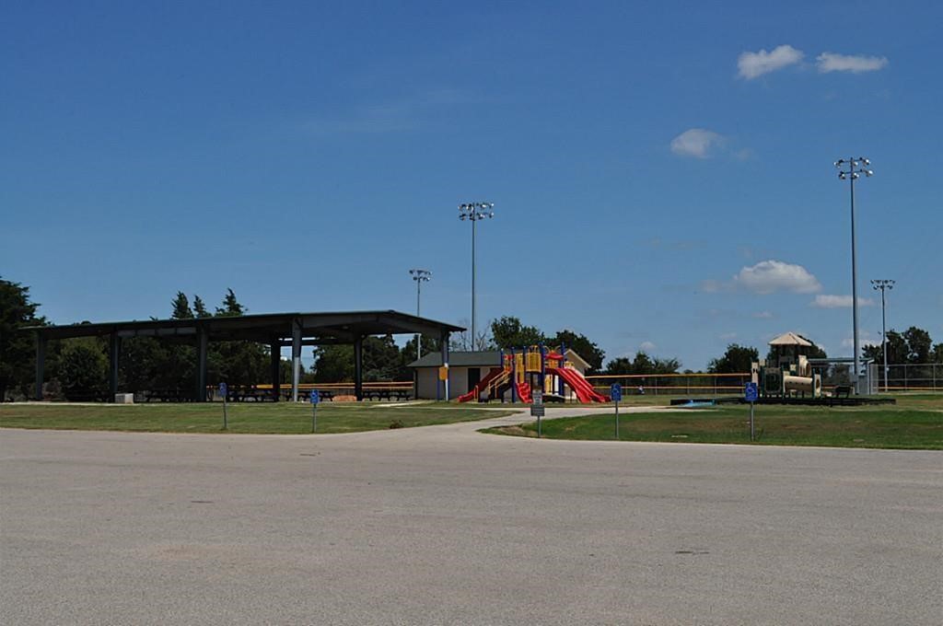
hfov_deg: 43.7
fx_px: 1177
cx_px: 472
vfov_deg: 29.8
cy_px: 313
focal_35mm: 45
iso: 200
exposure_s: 1/500
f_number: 11
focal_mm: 30
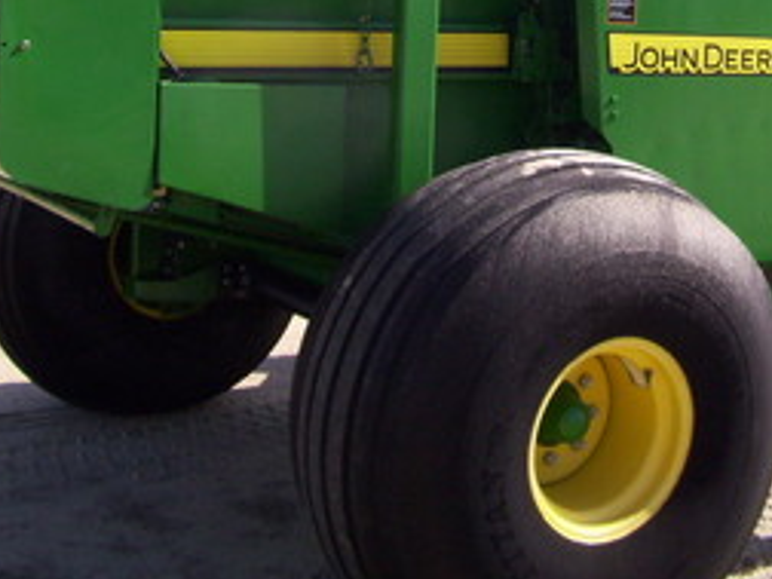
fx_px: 1539
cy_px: -21
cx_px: 441
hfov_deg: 28.1
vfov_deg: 20.5
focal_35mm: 69
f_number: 5.6
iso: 80
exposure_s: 1/250
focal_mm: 5.7
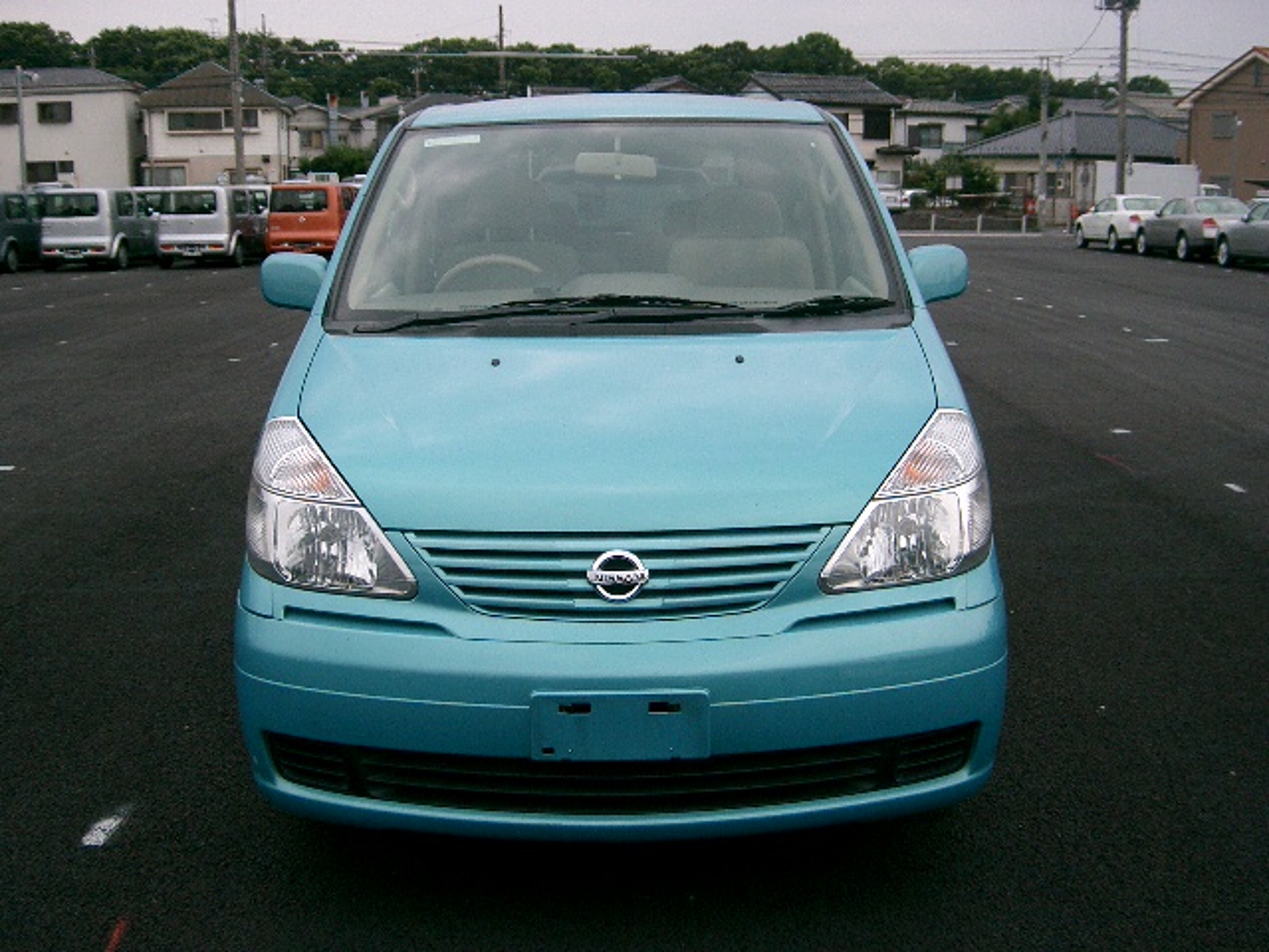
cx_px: 634
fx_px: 1430
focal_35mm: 39
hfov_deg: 47.9
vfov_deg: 36.8
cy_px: 476
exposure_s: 1/500
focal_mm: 8
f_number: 2.8
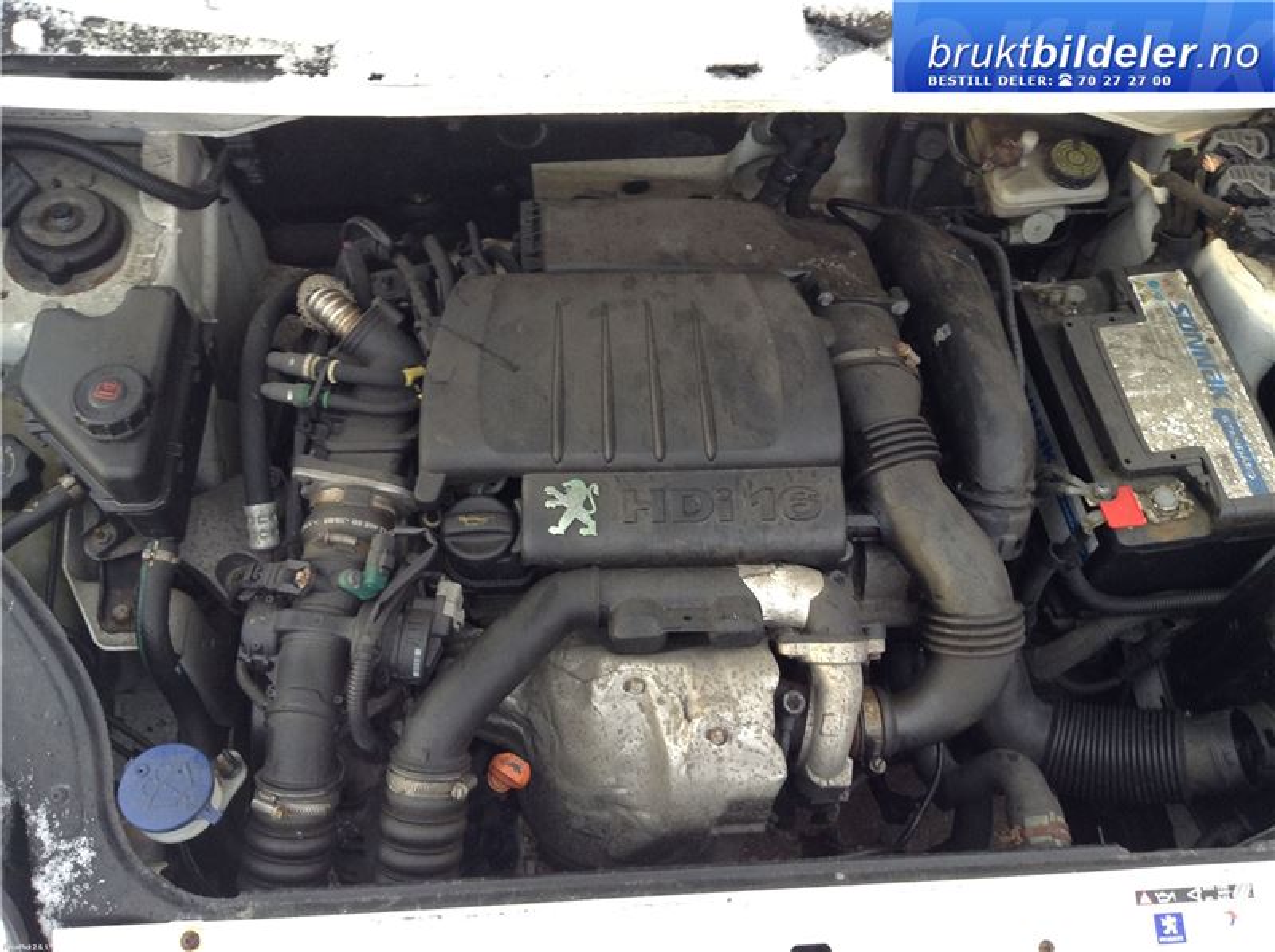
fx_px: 1213
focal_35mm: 33
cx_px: 638
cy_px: 476
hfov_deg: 55.4
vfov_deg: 42.8
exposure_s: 1/24
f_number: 2.4
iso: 40
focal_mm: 3.3
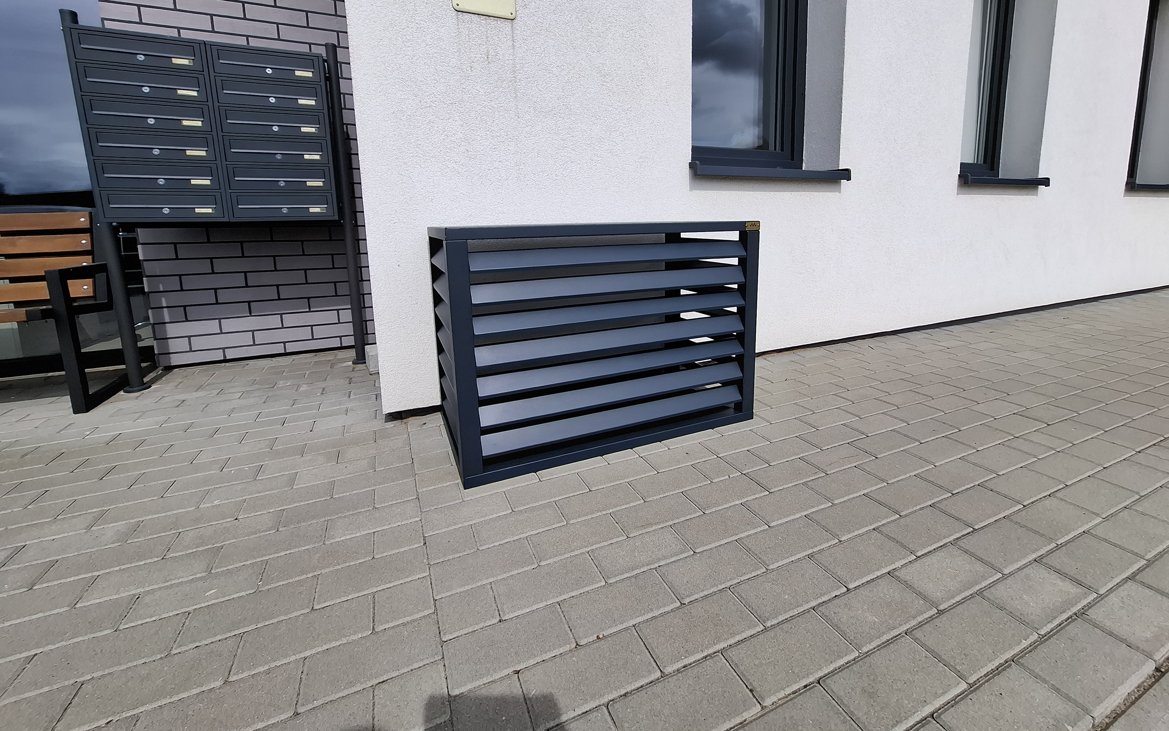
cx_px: 594
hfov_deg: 105.3
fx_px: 446
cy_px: 299
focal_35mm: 14
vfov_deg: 77.9
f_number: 2.2
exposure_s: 1/1116
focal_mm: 1.74
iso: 40
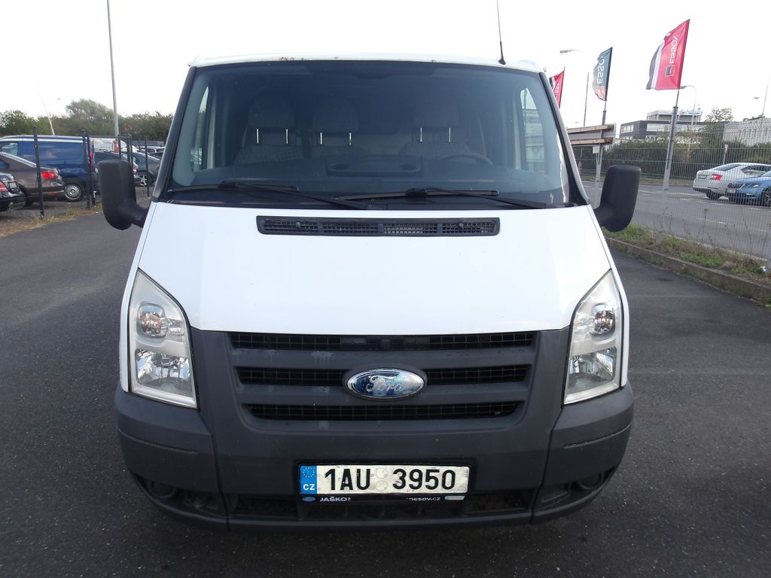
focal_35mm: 27
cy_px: 289
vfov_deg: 51.4
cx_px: 386
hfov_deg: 65.3
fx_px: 601
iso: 100
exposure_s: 1/455
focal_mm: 4.9
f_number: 3
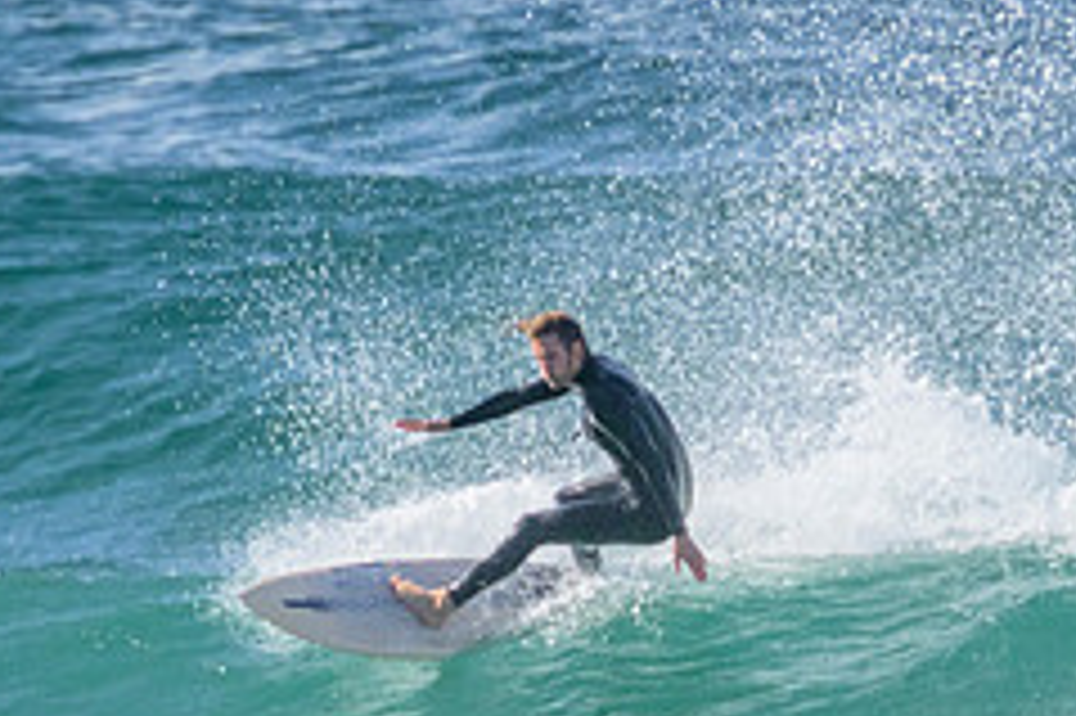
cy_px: 849
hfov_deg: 1.1
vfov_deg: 0.7
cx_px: 738
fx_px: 58092
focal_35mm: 1945
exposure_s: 1/1600
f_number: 11
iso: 2500
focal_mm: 800
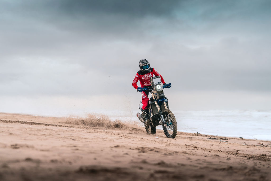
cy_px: 90
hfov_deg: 28.8
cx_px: 136
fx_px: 527
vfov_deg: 19.5
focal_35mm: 70
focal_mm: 70
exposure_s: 1/5000
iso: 320
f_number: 2.8
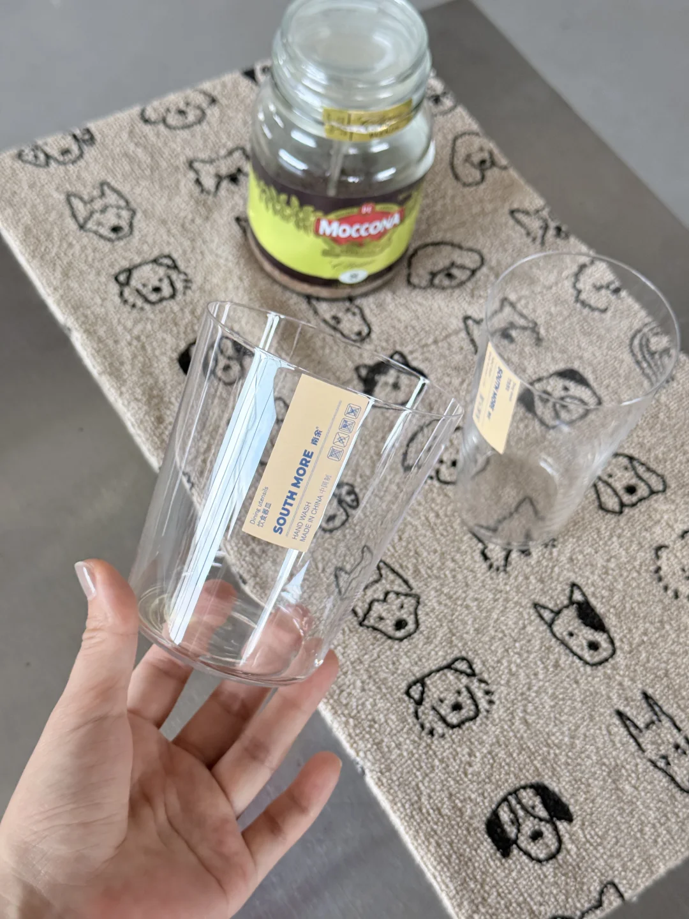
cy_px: 460
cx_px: 344
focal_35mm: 48
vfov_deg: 39.7
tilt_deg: -56.8
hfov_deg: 30.3
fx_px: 1274
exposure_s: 1/144
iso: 160
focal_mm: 6.76
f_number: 1.78
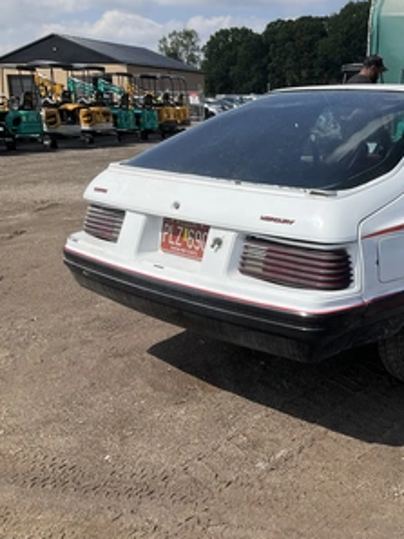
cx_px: 346
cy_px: 270
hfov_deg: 35.2
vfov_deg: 47.8
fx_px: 606
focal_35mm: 39
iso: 25
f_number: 1.8
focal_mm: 3
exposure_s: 1/2427
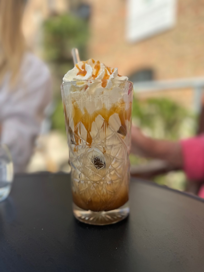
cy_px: 136
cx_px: 102
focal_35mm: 24
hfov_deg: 56.8
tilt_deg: -8.5
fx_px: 189
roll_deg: -0.4
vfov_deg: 71.6
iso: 80
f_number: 1.78
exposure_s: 1/1923
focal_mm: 6.76
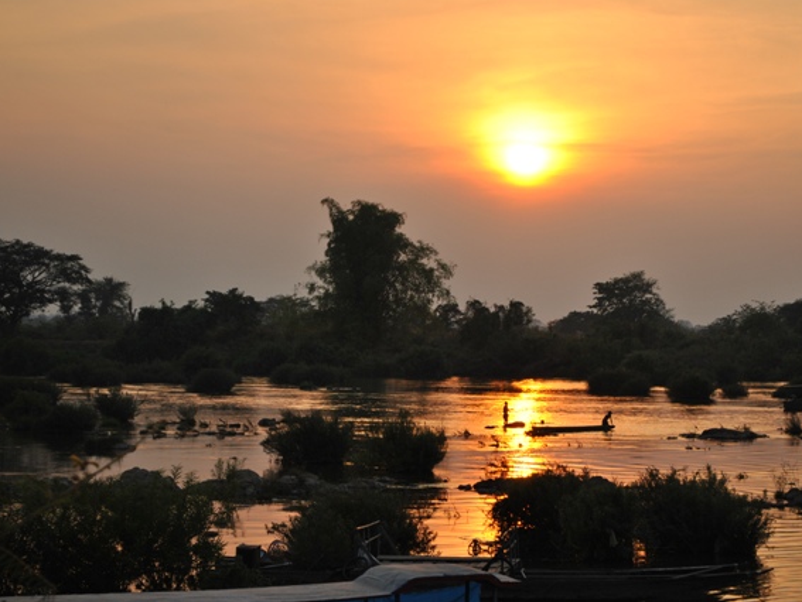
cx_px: 407
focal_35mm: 90
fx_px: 2076
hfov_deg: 21.9
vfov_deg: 16.5
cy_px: 301
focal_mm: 55
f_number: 5.6
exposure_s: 1/200
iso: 100
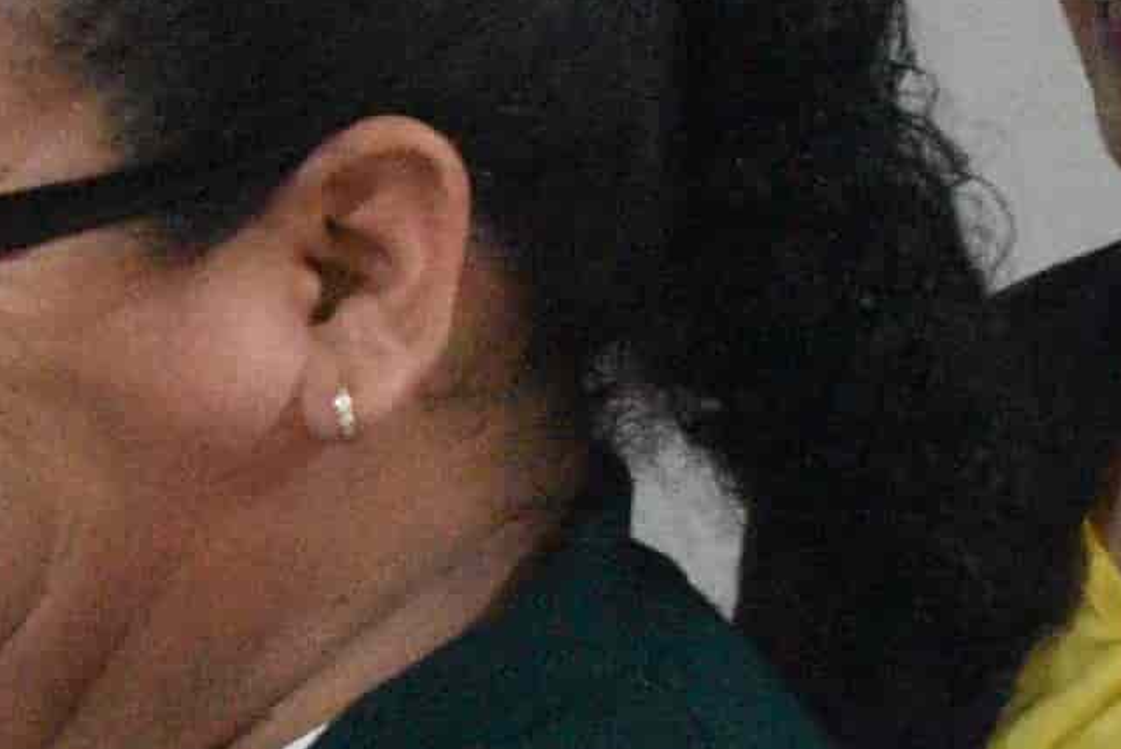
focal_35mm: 507
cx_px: -648
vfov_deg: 2.7
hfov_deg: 4.0
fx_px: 15794
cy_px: 1164
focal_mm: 48
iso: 6400
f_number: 5.3
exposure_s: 1/125
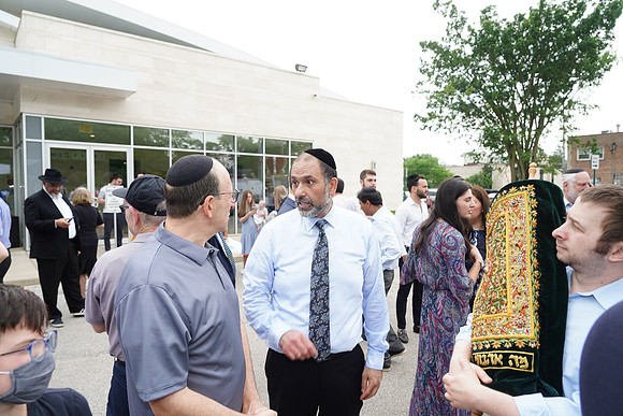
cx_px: 312
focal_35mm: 24
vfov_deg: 53.2
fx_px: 415
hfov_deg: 73.7
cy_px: 208
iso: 200
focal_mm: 24
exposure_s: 1/250
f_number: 4.5
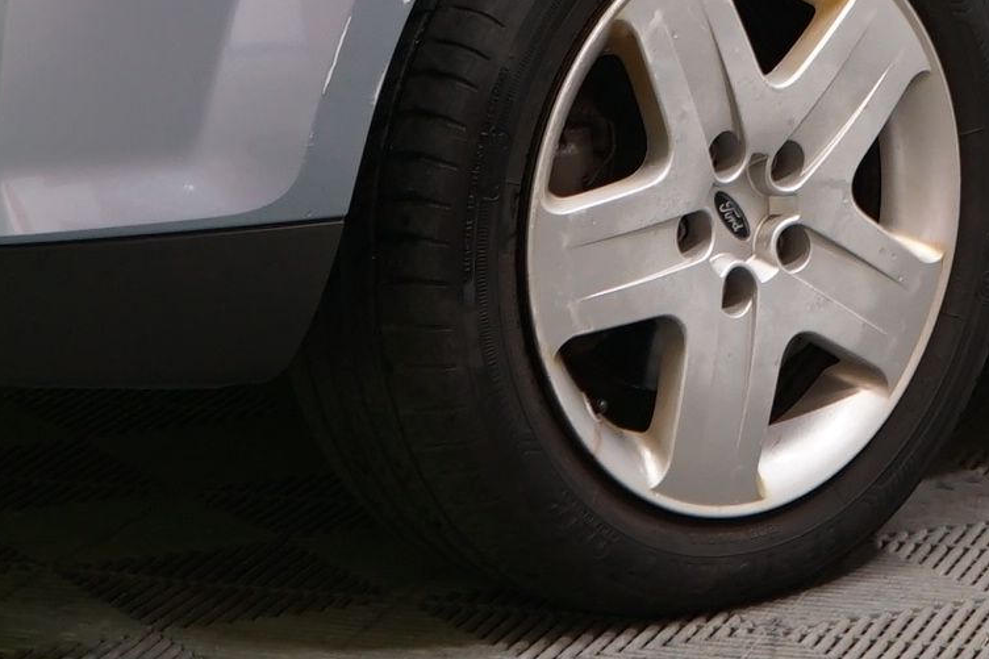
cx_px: 730
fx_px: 4889
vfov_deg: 7.5
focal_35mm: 178
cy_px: -571
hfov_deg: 11.5
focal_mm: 34
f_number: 5.6
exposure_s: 1/20
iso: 400
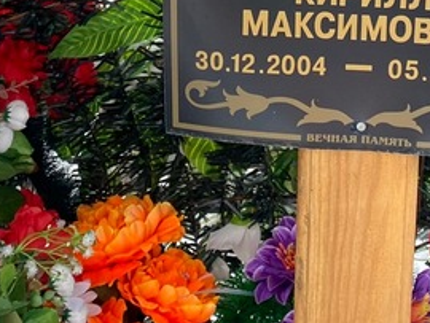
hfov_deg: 25.1
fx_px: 957
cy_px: -100
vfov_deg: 17.9
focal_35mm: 77
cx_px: 307
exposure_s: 1/122
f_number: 1.8
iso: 80
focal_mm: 4.25
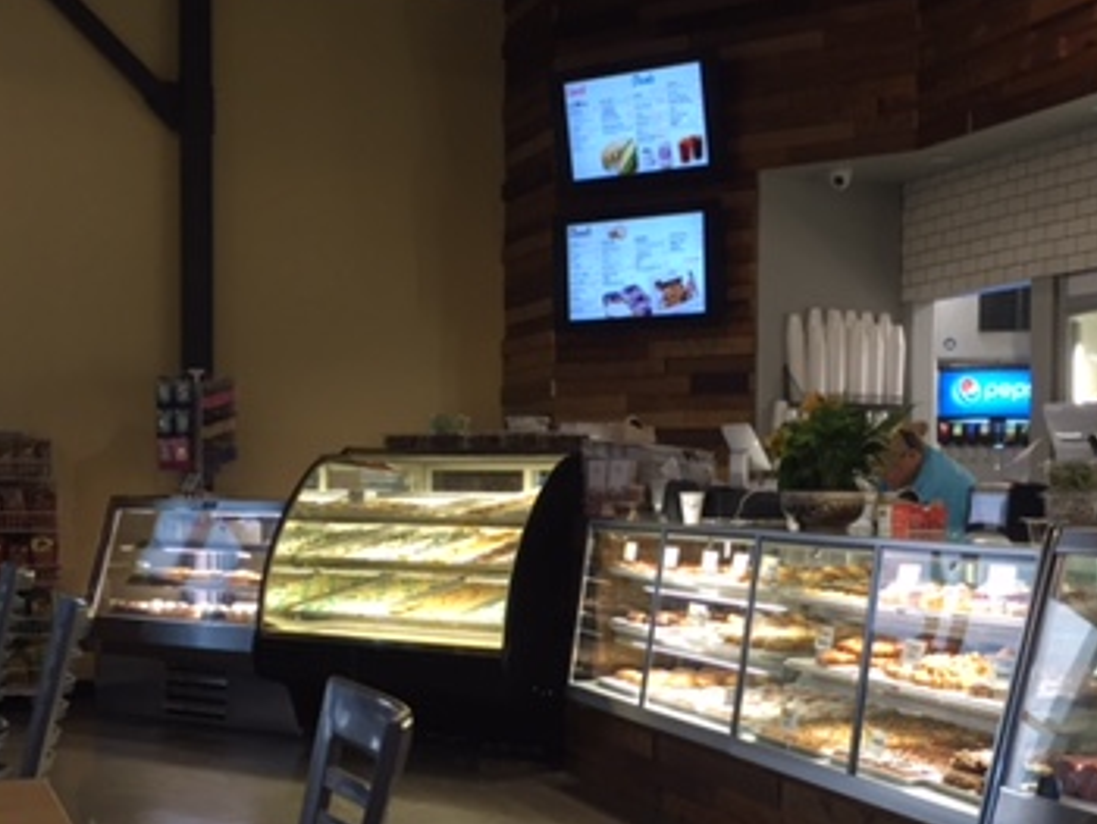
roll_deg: -2.0
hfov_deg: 35.8
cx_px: 730
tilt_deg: -2.8
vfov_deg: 27.5
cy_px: 511
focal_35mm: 53
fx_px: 1681
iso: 64
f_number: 2.2
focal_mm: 4.15
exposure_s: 1/30
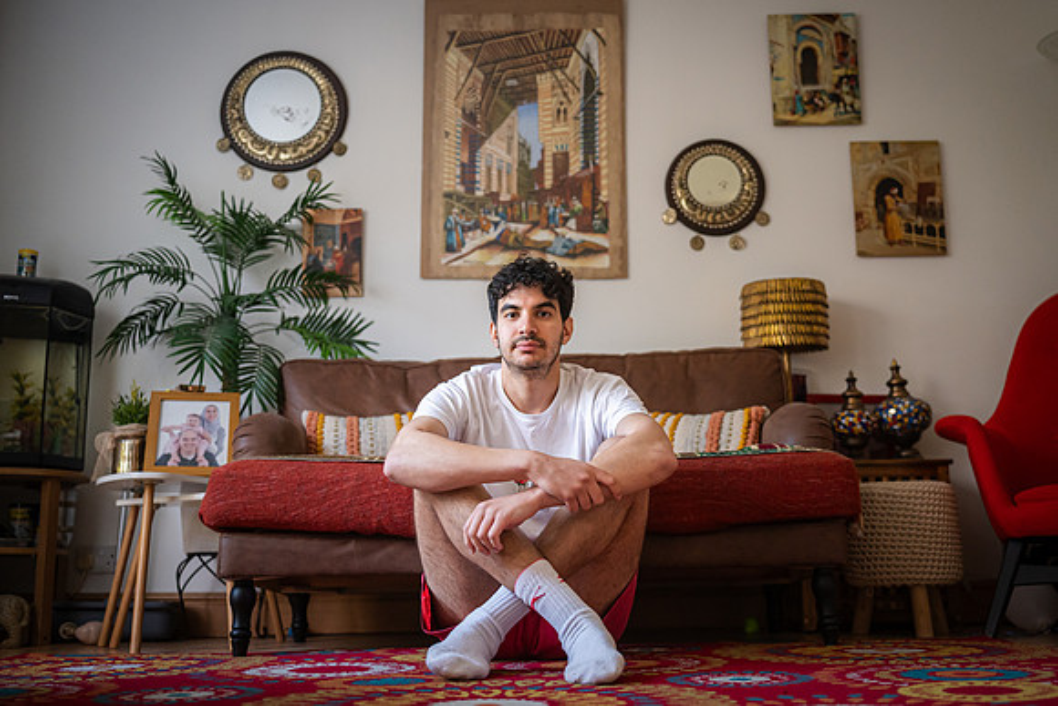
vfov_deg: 33.5
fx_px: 1172
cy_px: 342
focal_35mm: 40
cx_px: 555
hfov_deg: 48.6
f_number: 2
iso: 2000
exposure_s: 1/640
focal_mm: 38
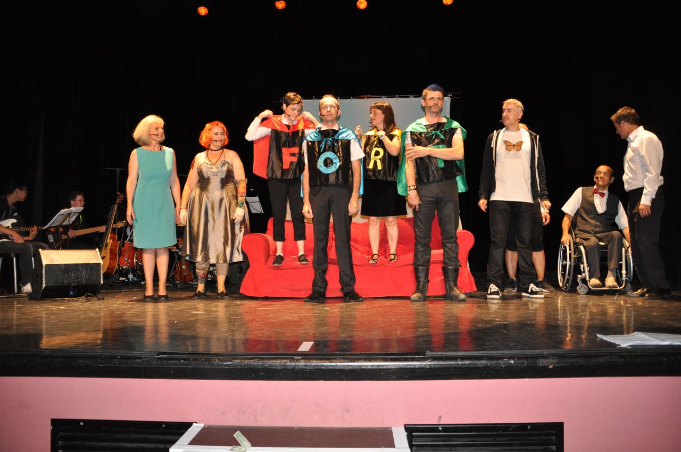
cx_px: 340
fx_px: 510
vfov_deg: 47.8
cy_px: 226
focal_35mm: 27
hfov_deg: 67.4
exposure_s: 1/60
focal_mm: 18
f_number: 3.5
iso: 800
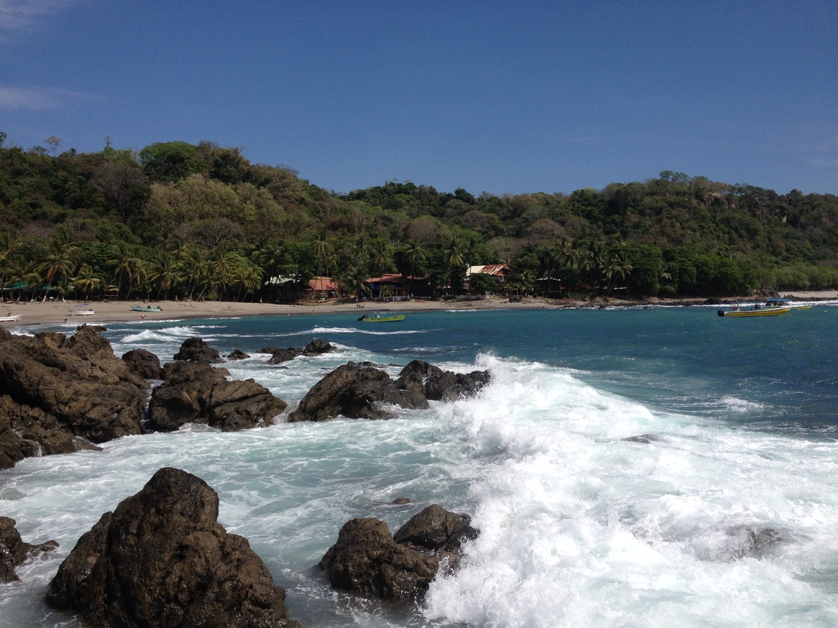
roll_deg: +1.2
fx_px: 847
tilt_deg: -4.6
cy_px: 314
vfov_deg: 40.7
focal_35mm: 35
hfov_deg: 52.6
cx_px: 419
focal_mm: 4.28
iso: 50
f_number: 2.4
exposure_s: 1/3247
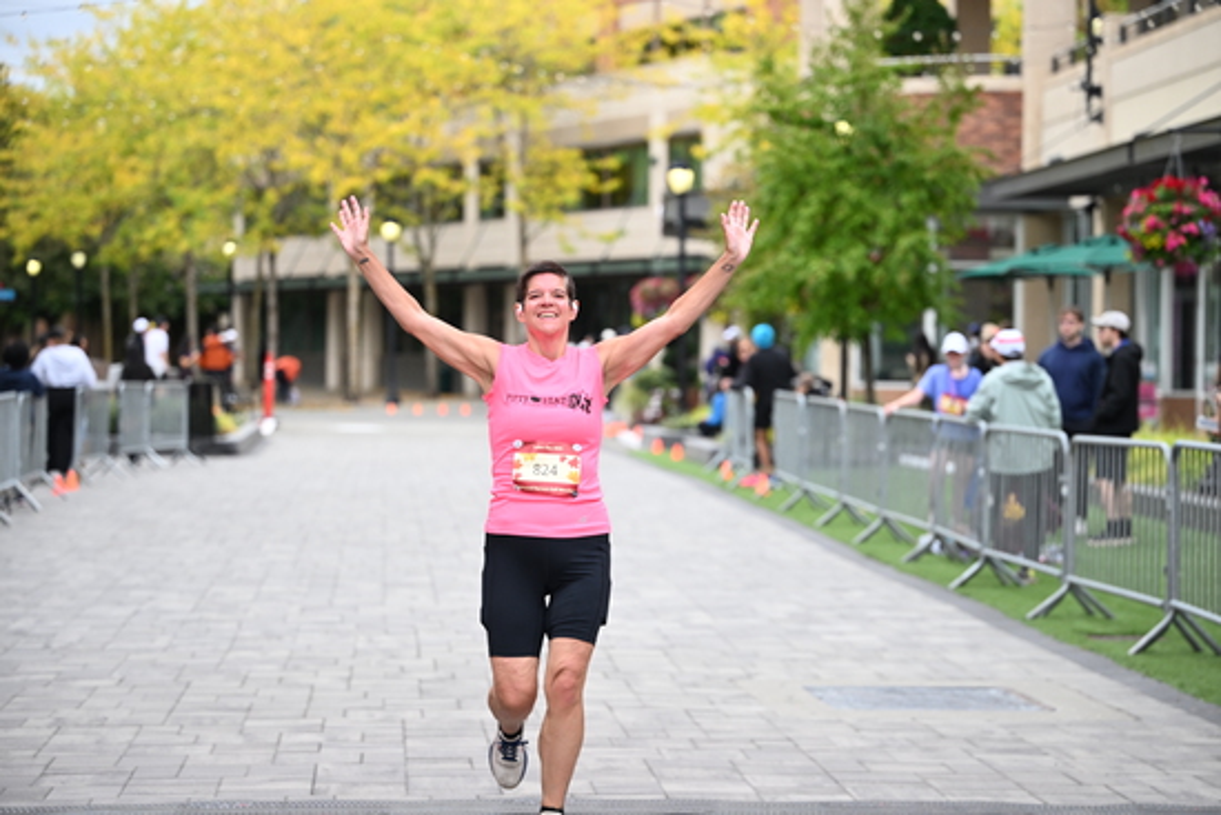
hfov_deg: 21.9
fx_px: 3155
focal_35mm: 93
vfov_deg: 14.7
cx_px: 610
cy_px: 408
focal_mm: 93
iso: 640
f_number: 2.8
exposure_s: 1/2000
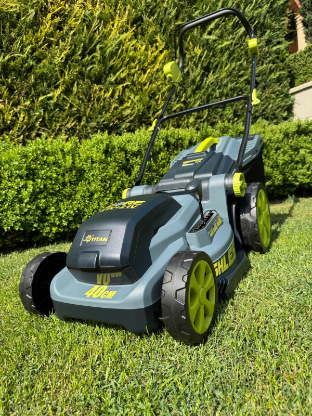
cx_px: 156
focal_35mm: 24
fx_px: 288
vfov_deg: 71.6
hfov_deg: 56.8
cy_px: 208
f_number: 1.78
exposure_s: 1/2105
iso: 80
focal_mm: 6.76
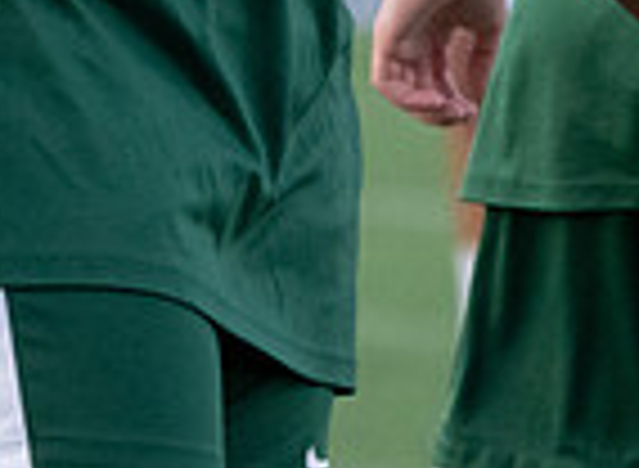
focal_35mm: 1780
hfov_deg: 1.1
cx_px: 842
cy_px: -431
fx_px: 32583
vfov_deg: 0.8
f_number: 5.6
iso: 2000
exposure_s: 1/1250
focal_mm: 265
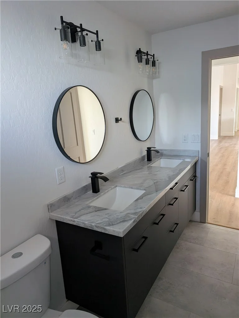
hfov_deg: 56.9
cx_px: 120
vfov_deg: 71.5
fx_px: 220
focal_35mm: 24
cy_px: 159
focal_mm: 6.9
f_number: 1.68
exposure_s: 1/197
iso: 610
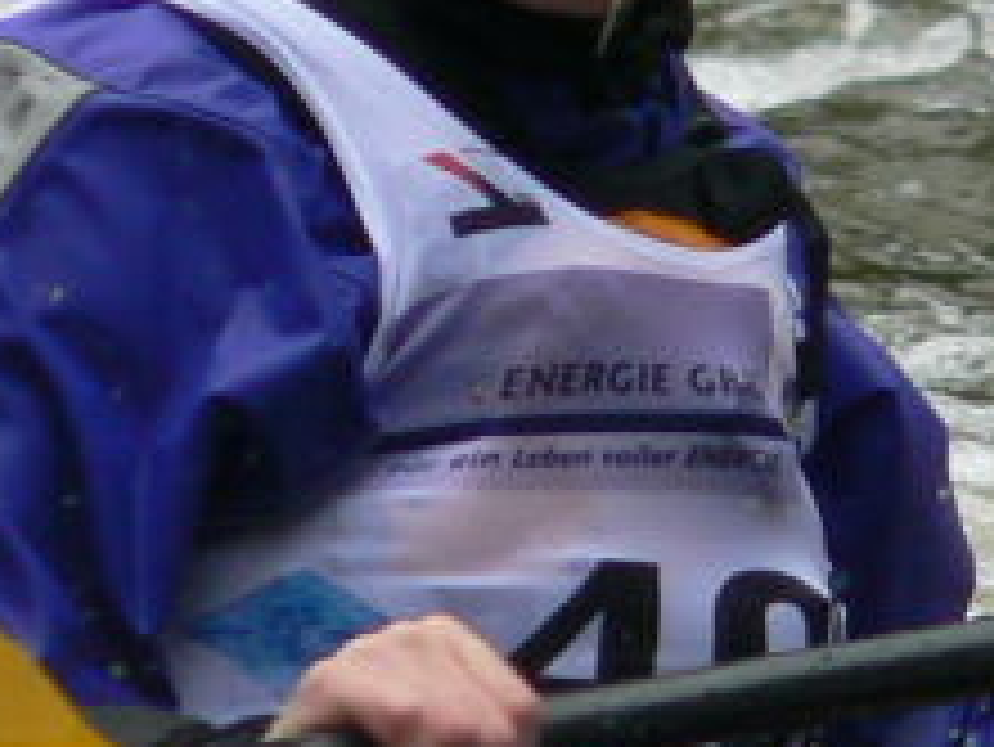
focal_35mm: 2002
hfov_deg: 1.0
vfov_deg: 0.7
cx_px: 1057
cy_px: 670
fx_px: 57519
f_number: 5.6
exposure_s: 1/320
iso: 80
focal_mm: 72
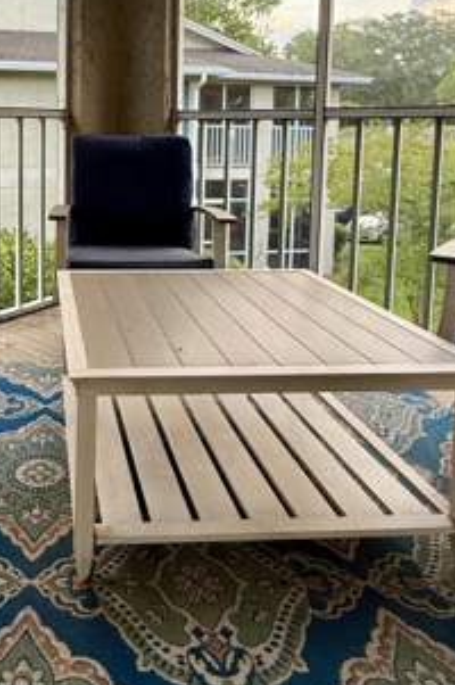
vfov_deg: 57.8
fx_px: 589
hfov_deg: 40.0
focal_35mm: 31
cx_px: 73
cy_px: 187
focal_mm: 2.22
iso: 250
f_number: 2.2
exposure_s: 1/120
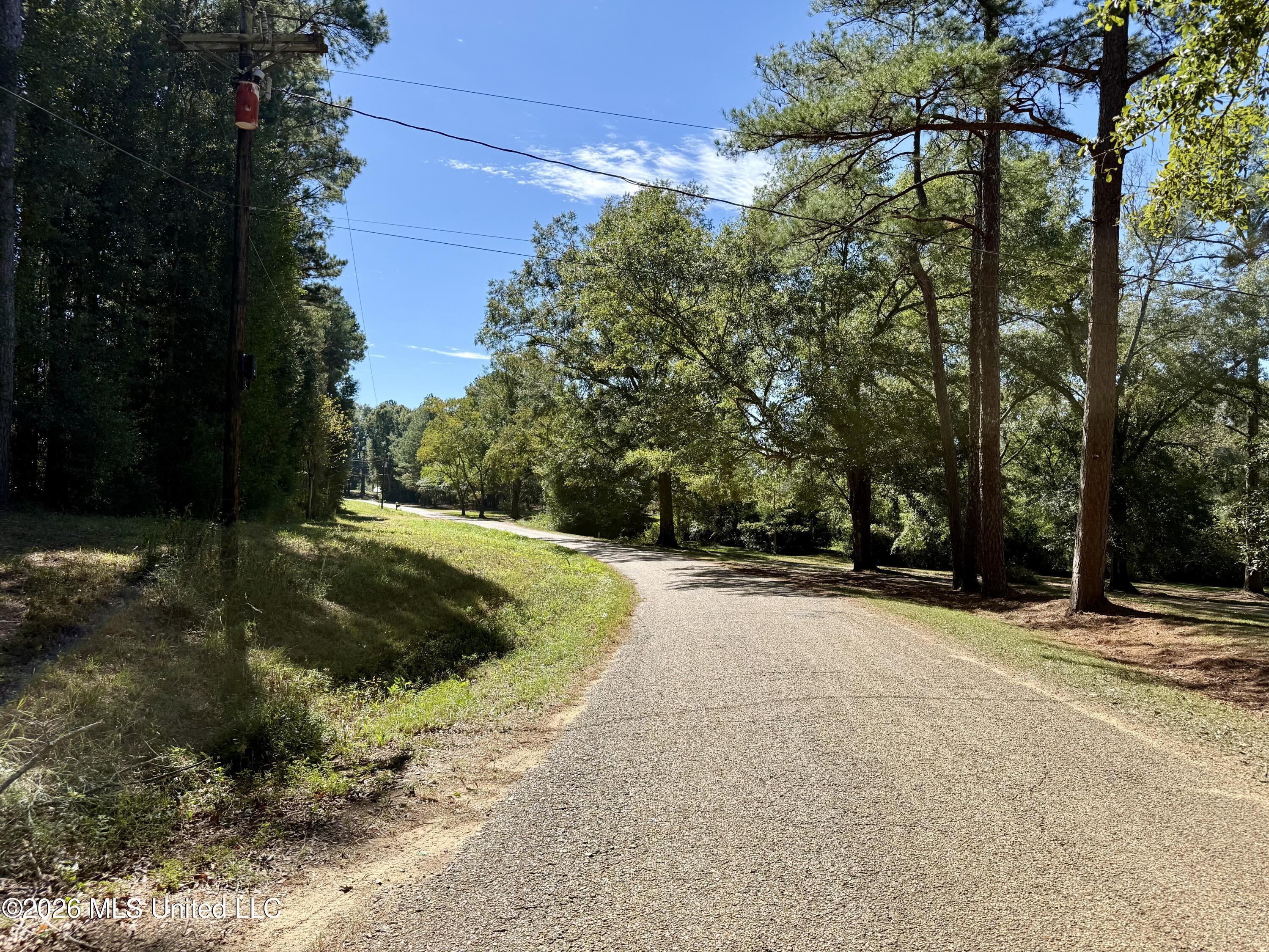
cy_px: 476
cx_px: 634
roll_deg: -0.7
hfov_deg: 71.6
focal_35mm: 24
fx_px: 880
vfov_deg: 56.8
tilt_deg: +1.4
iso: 80
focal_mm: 6.76
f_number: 1.78
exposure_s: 1/3145
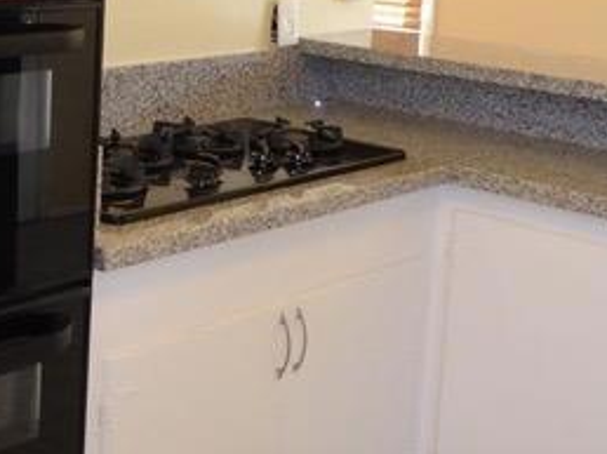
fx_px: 1261
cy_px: 42
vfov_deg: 20.0
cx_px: 64
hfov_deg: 26.2
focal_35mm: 72
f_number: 3.5
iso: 500
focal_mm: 5
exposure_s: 1/60
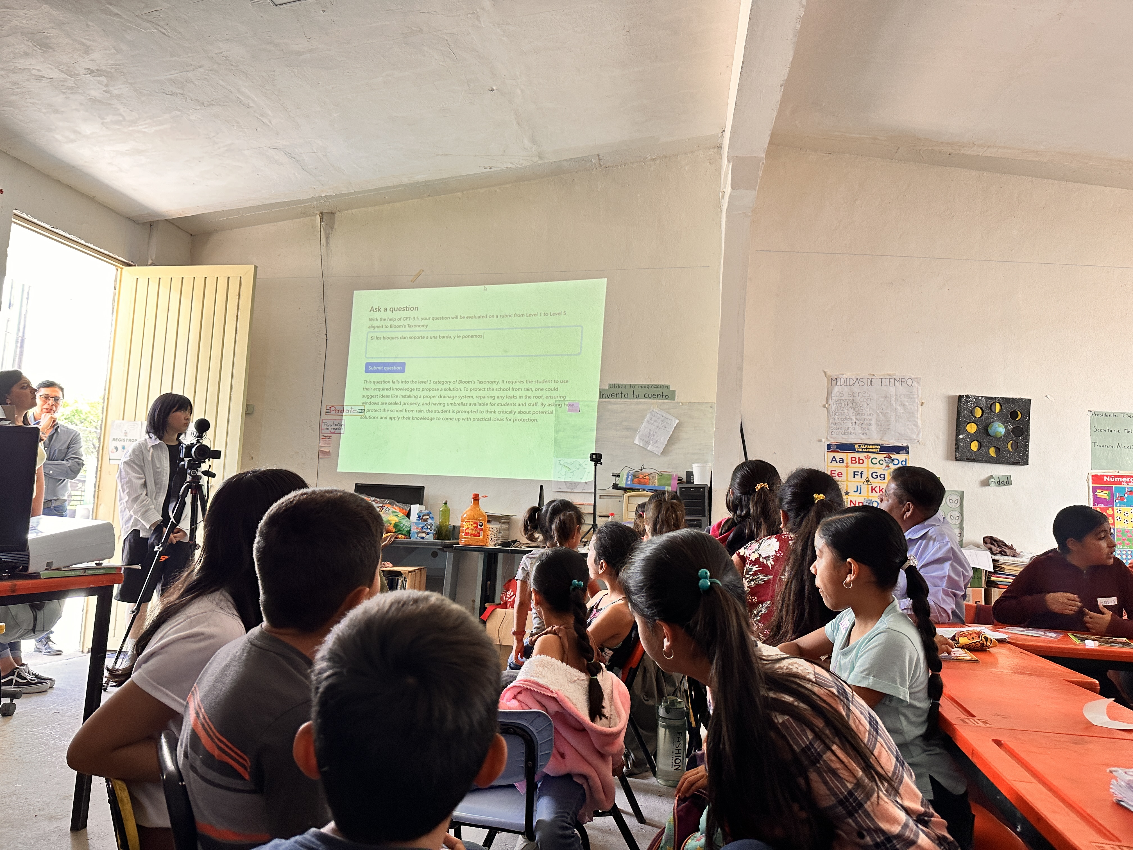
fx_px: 786
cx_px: 566
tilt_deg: +6.5
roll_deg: -1.9
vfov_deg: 56.8
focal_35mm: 24
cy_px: 425
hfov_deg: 71.6
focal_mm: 6.86
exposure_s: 1/120
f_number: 1.78
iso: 160
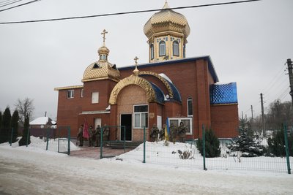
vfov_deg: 53.2
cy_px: 98
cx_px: 146
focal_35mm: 24
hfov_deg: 73.7
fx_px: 195
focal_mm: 24
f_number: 2.8
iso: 125
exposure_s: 1/125
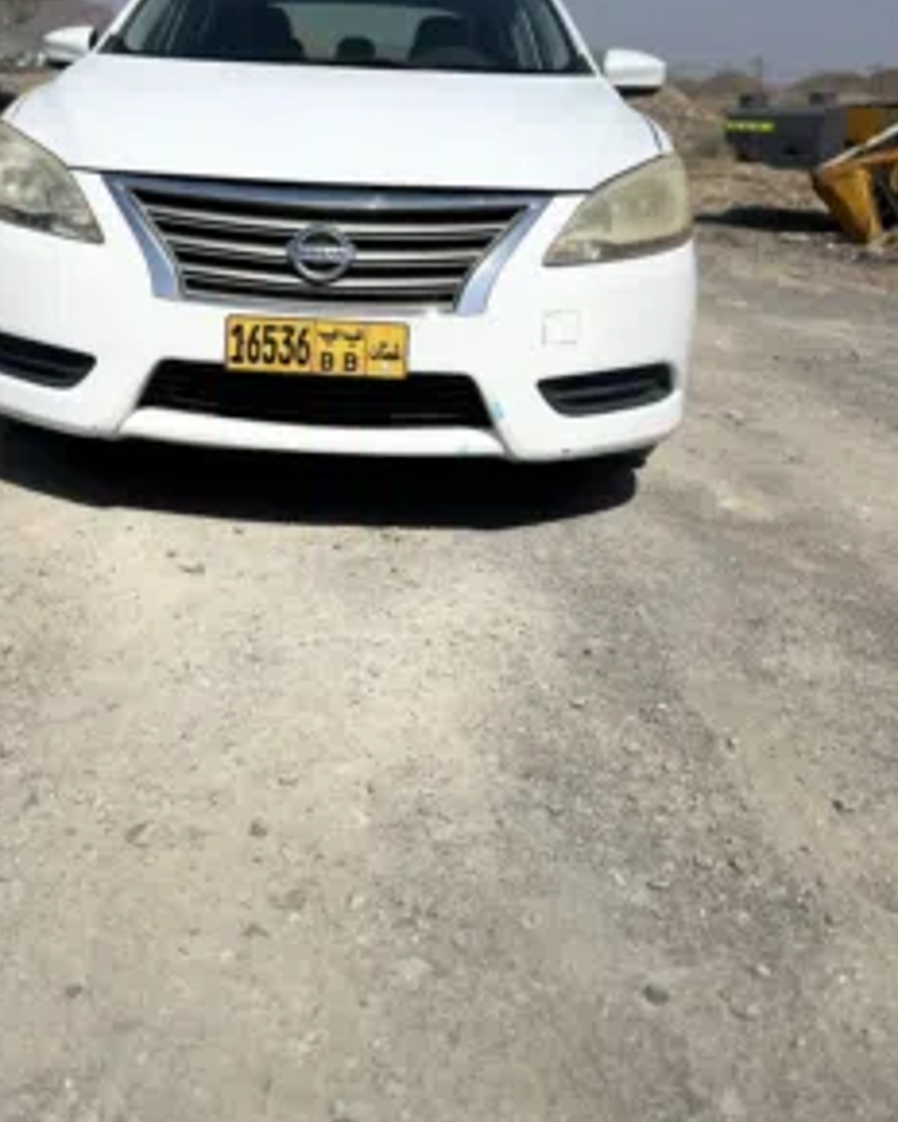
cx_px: 321
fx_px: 1163
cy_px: 356
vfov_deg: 50.4
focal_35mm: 35
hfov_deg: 41.8
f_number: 1.6
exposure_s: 1/10870
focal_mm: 5.1
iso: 50
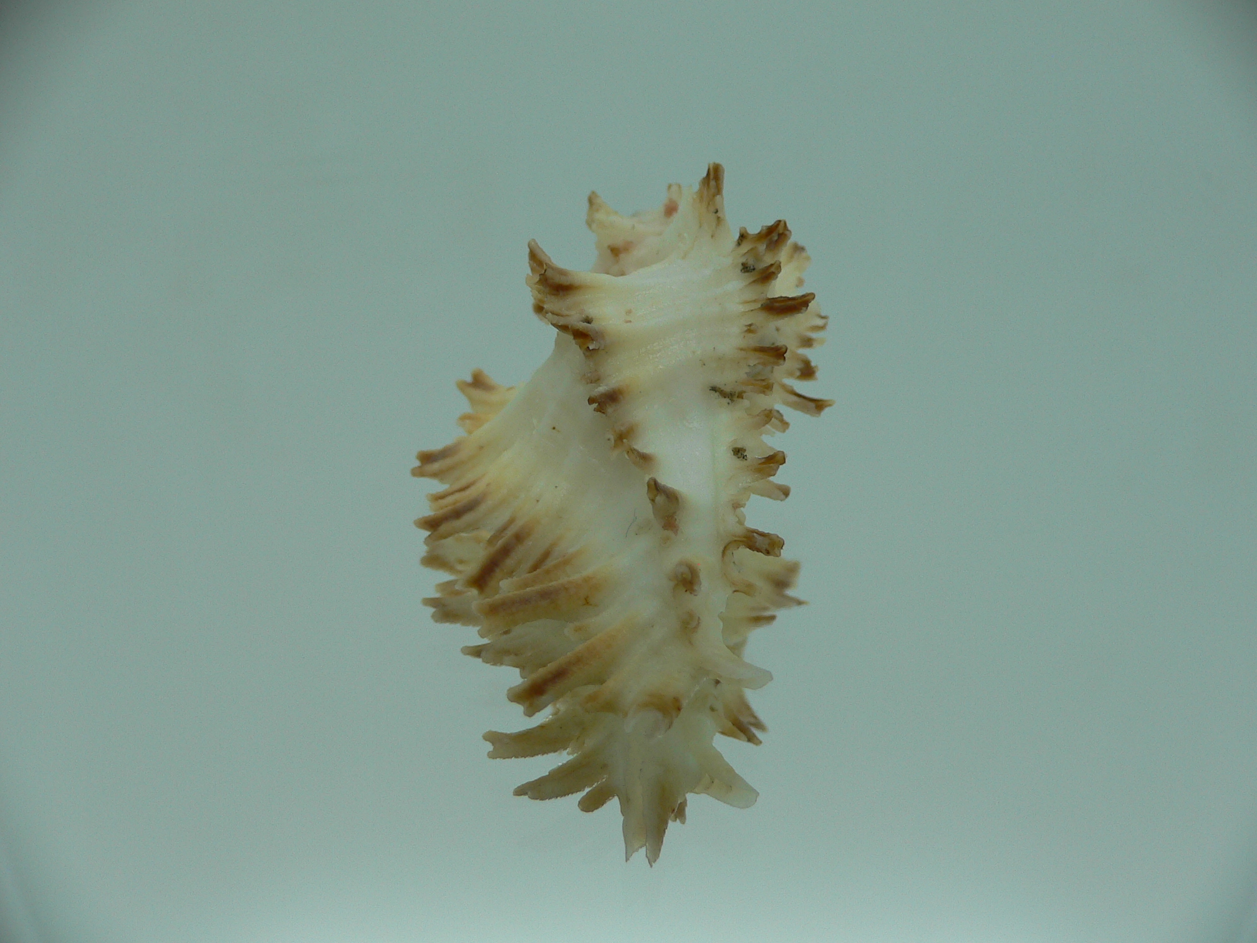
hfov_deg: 52.6
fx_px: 1271
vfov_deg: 40.7
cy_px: 472
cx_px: 628
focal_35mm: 35
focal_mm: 4.6
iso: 80
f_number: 2.8
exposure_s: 1/60
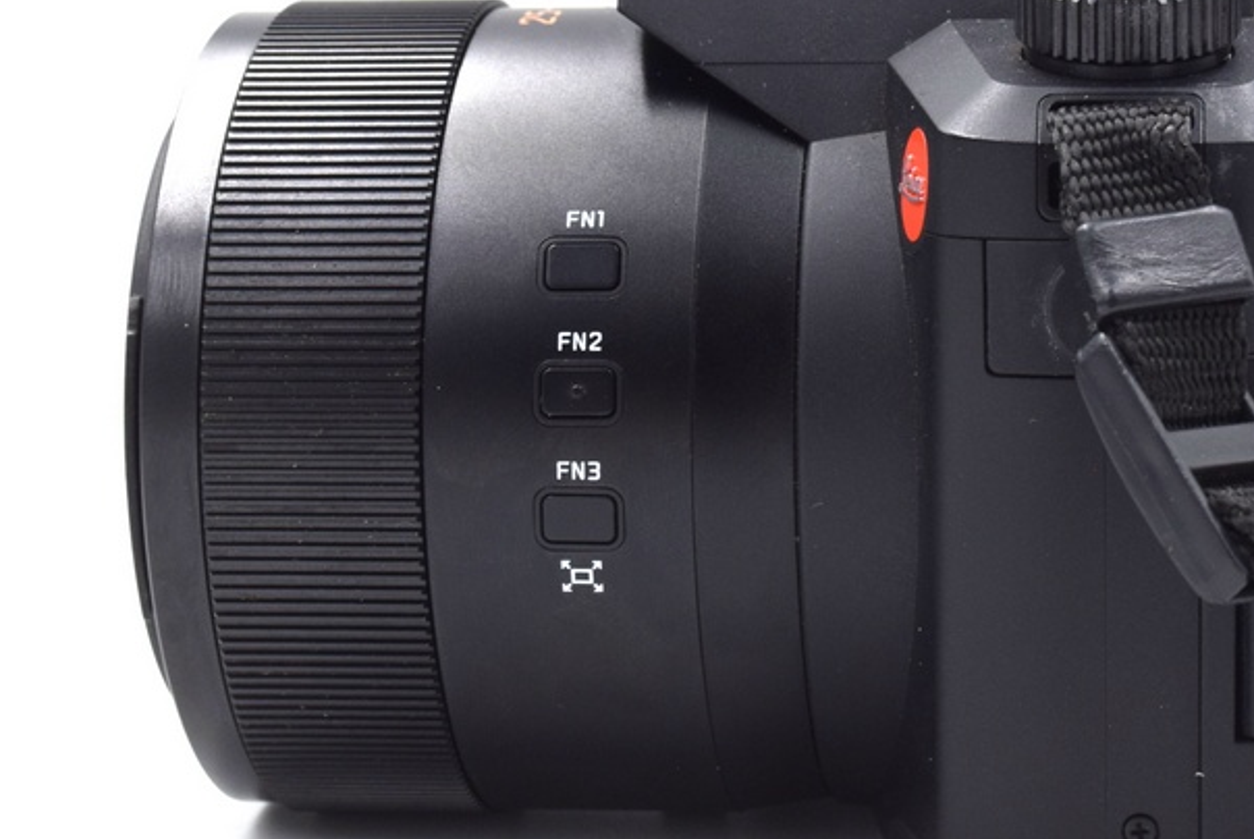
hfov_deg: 18.7
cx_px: 872
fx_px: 3800
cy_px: 337
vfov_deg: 12.6
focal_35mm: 109
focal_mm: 44
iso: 400
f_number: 11
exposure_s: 1/100
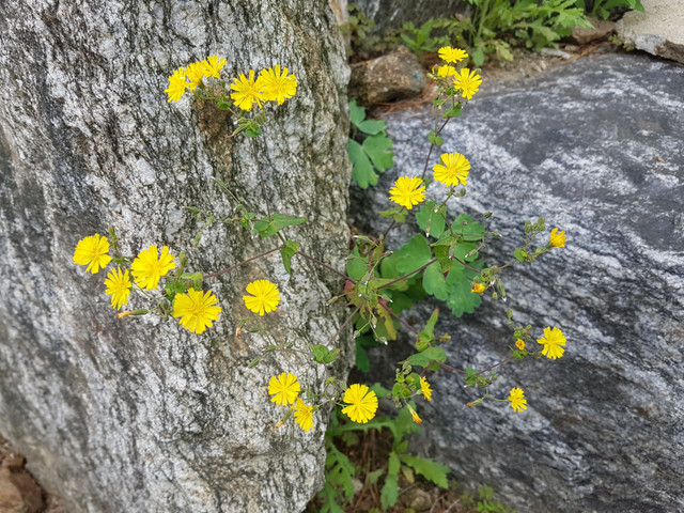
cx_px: 342
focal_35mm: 26
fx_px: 514
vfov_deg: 53.1
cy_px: 256
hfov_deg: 67.3
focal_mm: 4.2
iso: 50
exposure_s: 1/768
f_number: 1.7
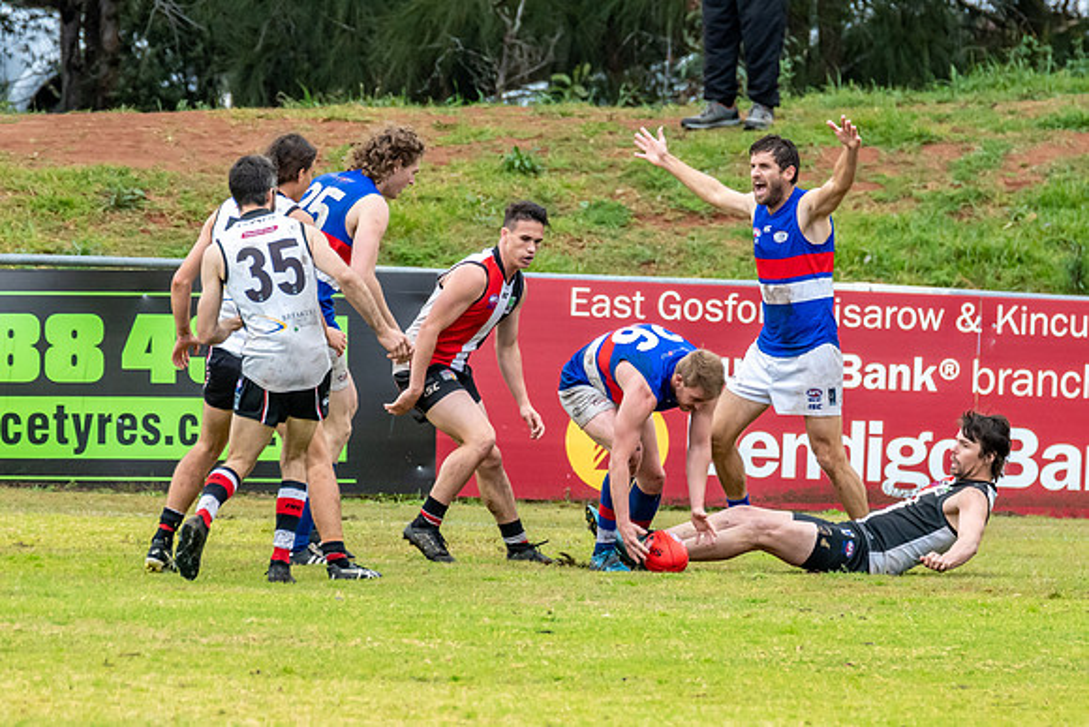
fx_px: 29081
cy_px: 495
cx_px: 632
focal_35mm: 961
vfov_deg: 1.4
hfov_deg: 2.1
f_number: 7.1
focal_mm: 460
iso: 1250
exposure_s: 1/2500
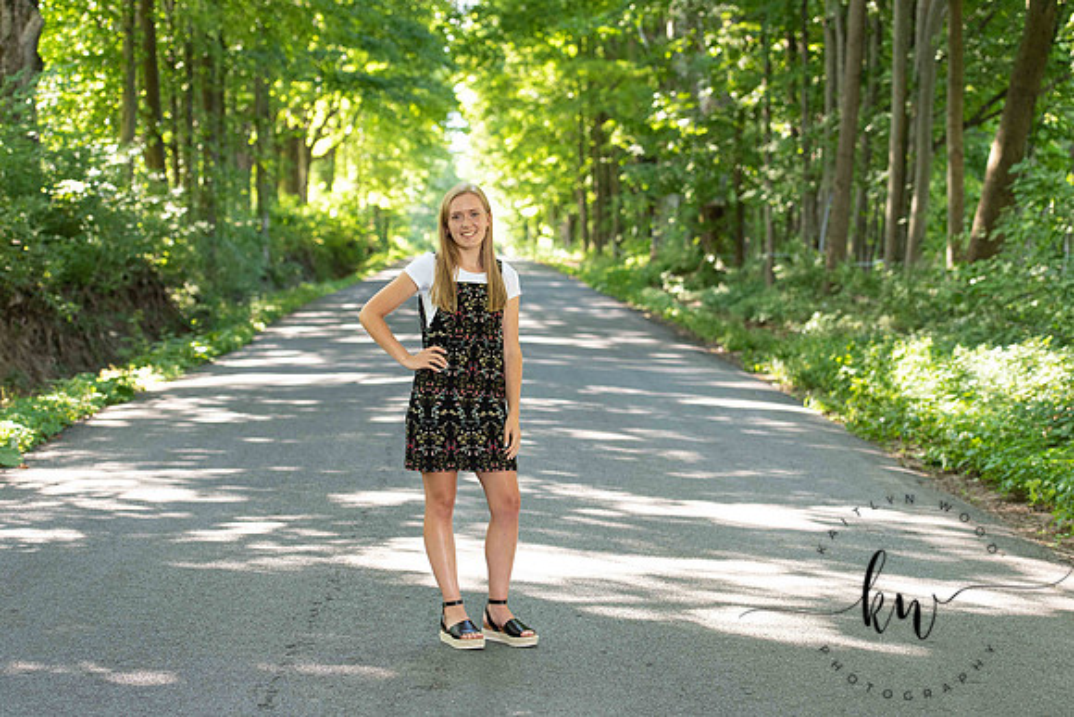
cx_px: 537
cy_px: 358
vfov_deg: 17.1
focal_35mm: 80
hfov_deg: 25.4
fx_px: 2387
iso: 640
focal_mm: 80
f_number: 3.5
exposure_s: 1/200
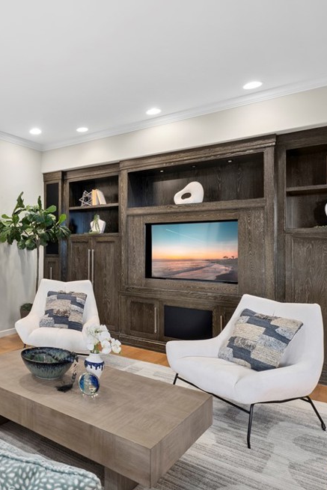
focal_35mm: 25
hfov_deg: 44.7
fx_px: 340
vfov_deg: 71.5
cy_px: 248
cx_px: 10
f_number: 9
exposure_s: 1/2
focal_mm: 16
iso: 200
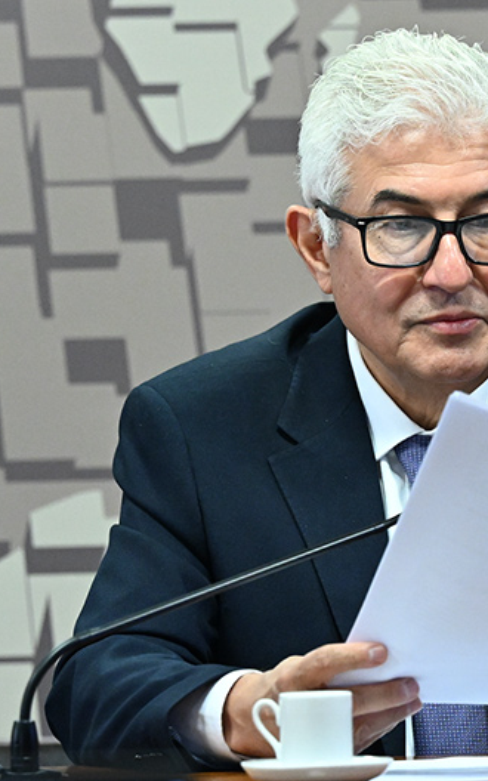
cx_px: 450
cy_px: 398
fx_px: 6873
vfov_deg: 6.5
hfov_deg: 4.1
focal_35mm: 323
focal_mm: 130
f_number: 3.5
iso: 4000
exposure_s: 1/250
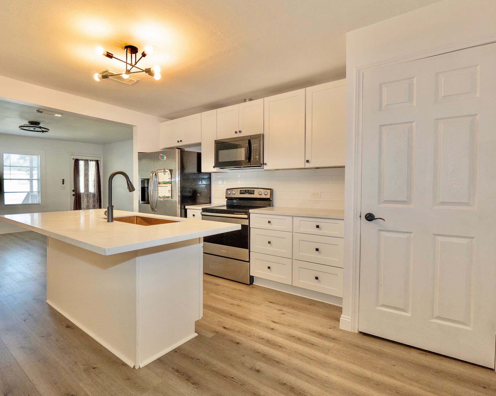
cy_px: 195
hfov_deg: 82.4
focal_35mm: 19
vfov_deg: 70.8
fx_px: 279
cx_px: 201
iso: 400
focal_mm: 10
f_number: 4
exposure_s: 1/160
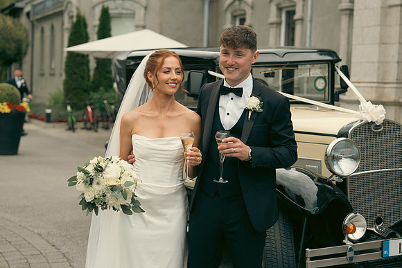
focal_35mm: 70
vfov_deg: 19.5
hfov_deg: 28.8
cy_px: 134
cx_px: 201
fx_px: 782
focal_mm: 70
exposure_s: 1/500
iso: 125
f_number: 3.5
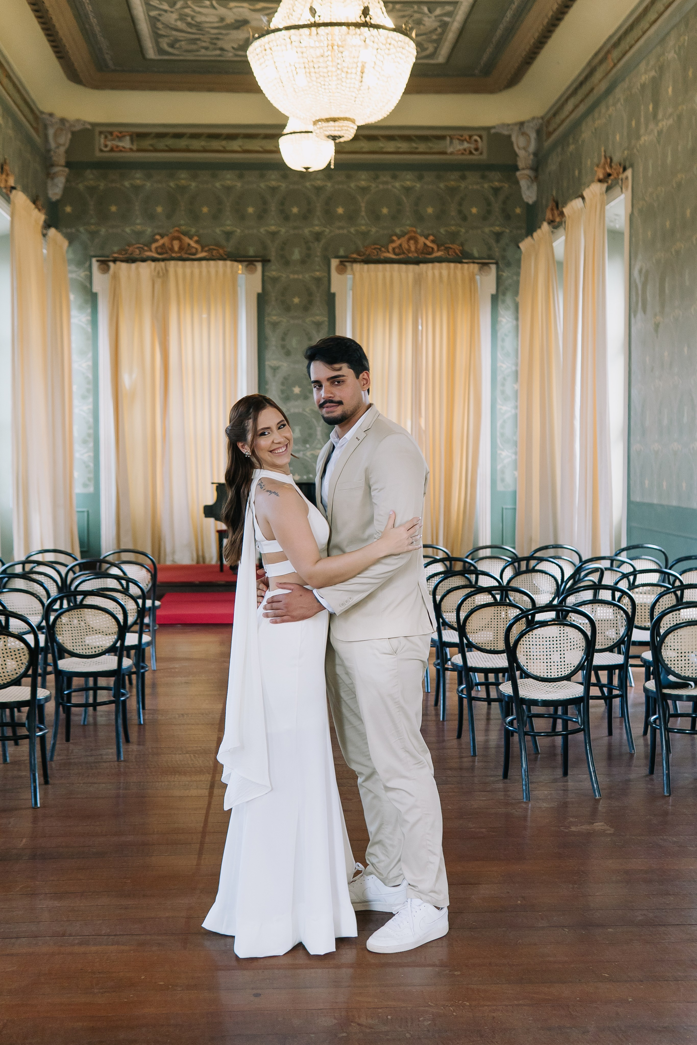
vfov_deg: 43.6
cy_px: 522
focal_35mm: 45
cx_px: 348
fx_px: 1307
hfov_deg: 29.9
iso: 500
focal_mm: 30
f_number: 2.8
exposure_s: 1/200
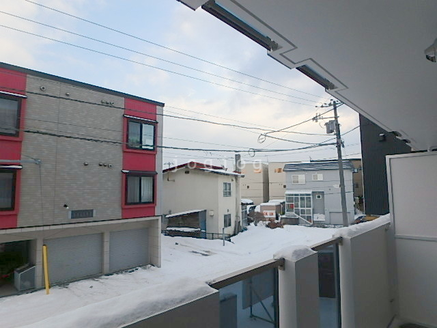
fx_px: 265
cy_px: 164
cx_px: 218
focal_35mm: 21
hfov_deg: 79.0
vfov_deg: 63.4
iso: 125
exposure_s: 1/500
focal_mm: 3.7
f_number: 6
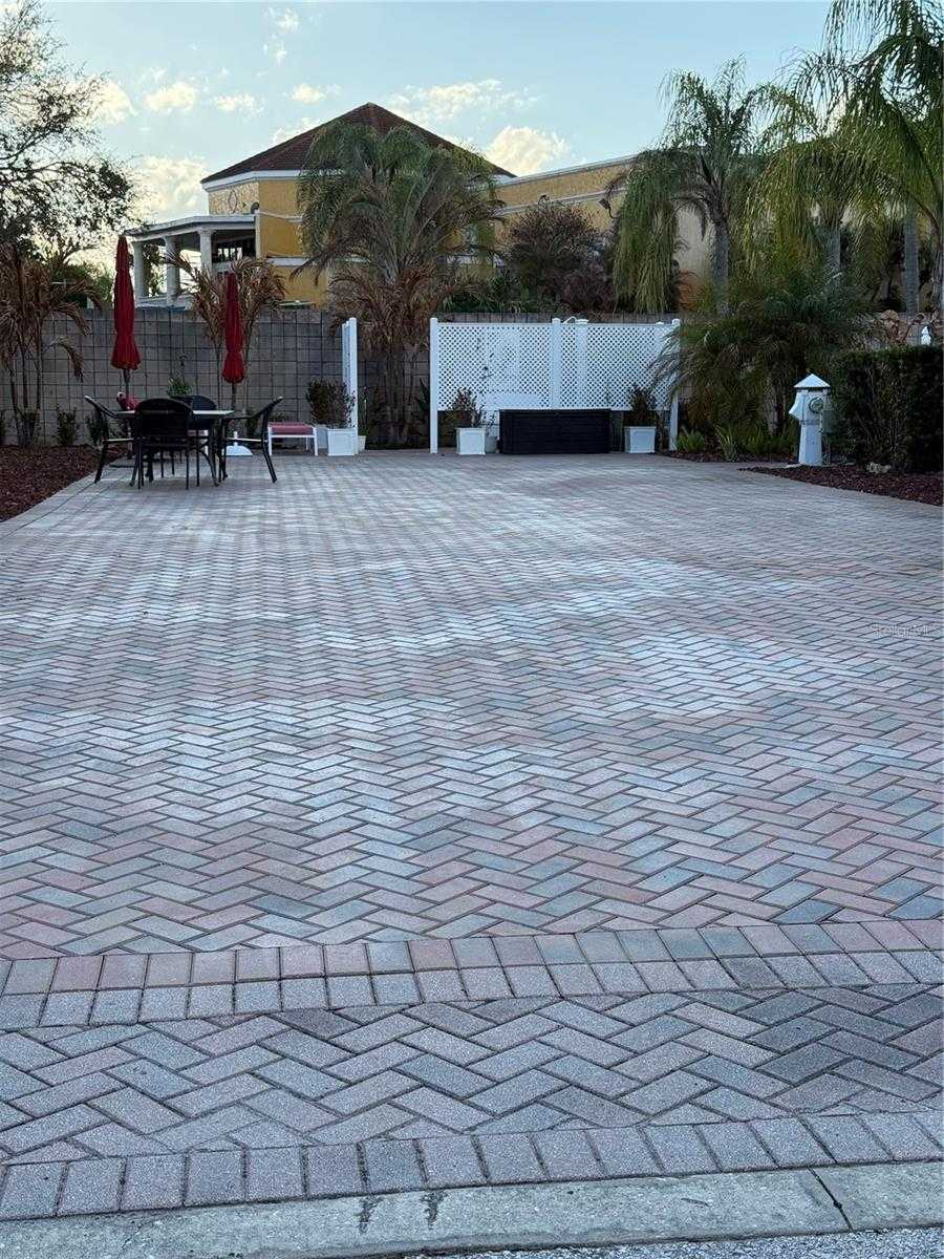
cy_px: 630
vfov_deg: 39.7
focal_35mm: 48
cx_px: 472
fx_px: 1745
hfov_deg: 30.3
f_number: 1.78
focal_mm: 6.76
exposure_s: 1/1575
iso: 100
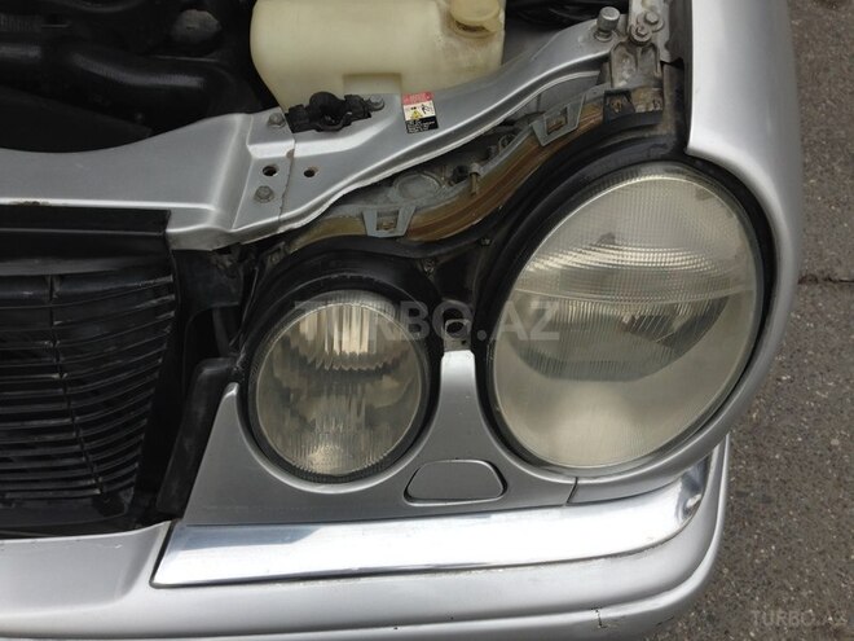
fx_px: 814
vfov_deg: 42.9
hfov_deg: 55.4
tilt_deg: -54.5
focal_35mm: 33
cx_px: 427
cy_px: 320
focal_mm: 4.12
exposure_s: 1/285
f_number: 2.4
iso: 50
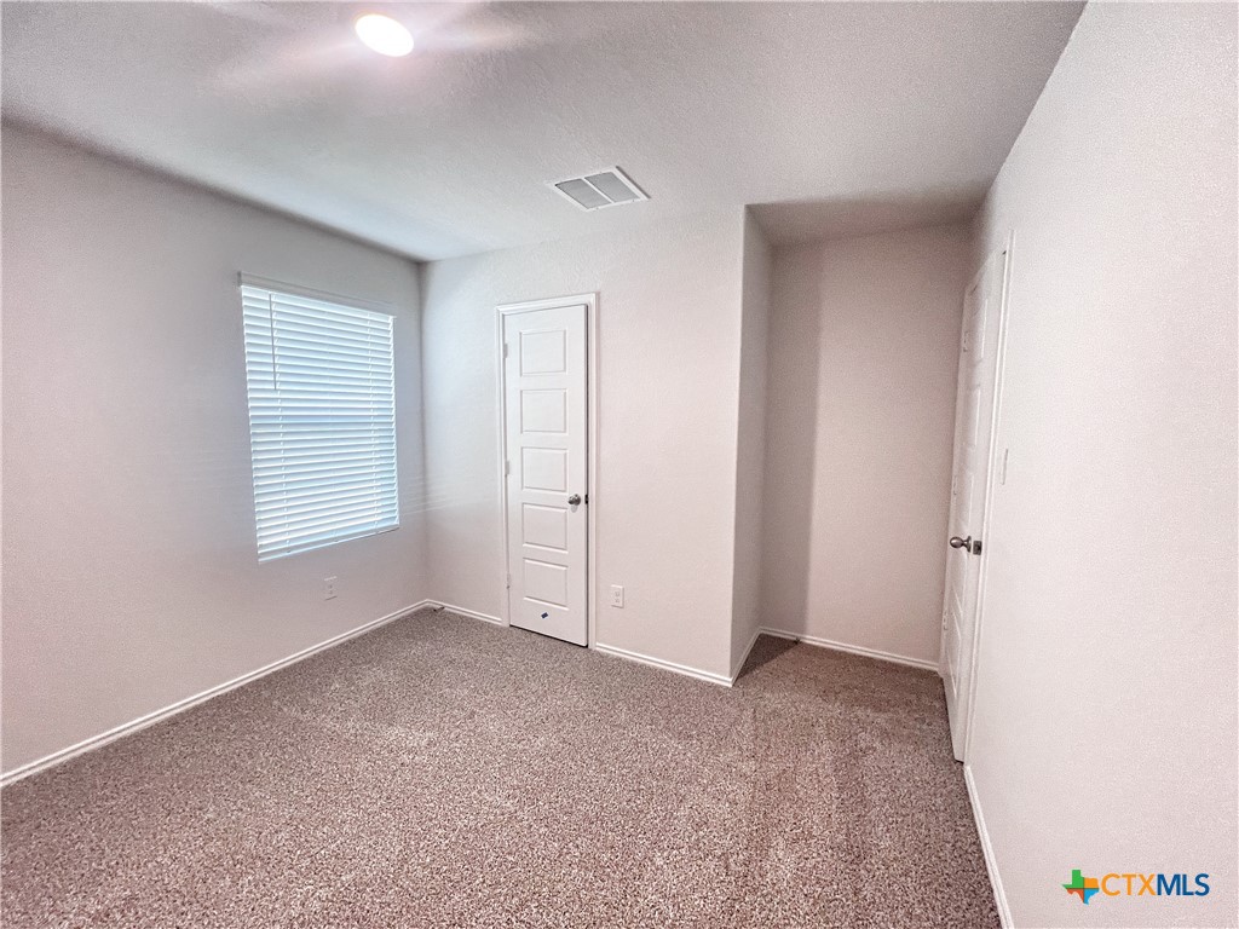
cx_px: 620
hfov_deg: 106.2
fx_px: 465
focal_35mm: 13
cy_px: 464
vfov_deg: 89.9
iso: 125
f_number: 1.8
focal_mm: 1.57
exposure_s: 1/60
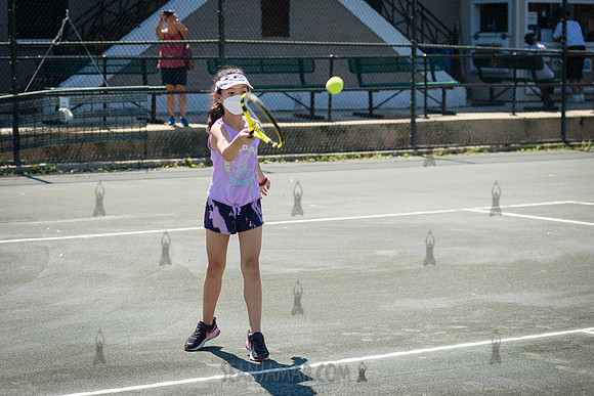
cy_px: 186
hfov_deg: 20.5
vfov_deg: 13.8
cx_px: 251
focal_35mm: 99
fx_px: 1641
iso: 125
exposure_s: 1/640
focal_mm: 80
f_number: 5
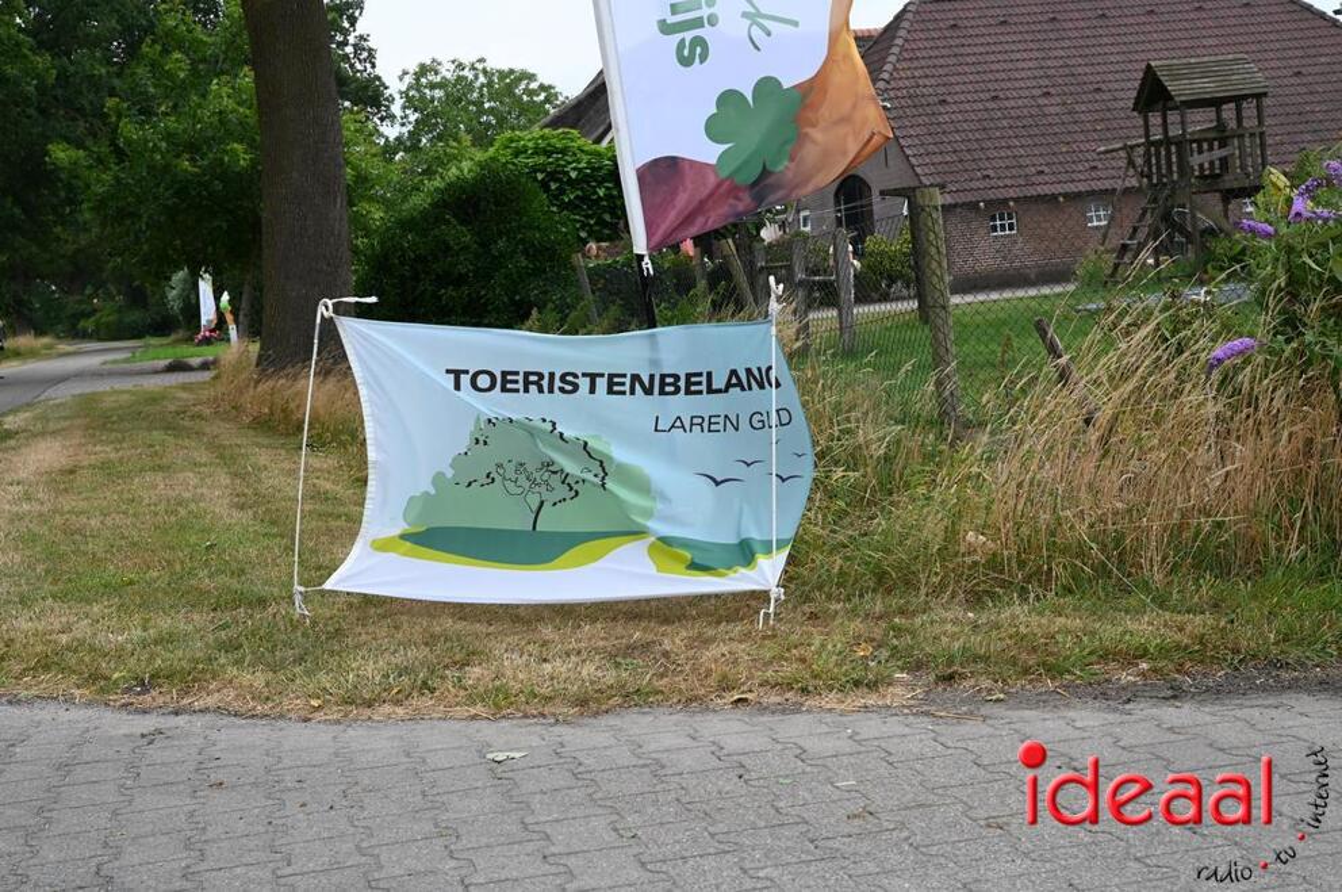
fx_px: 1936
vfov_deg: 25.9
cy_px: 446
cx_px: 671
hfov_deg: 38.2
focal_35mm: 52
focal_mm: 52
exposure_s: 1/400
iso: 640
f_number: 10
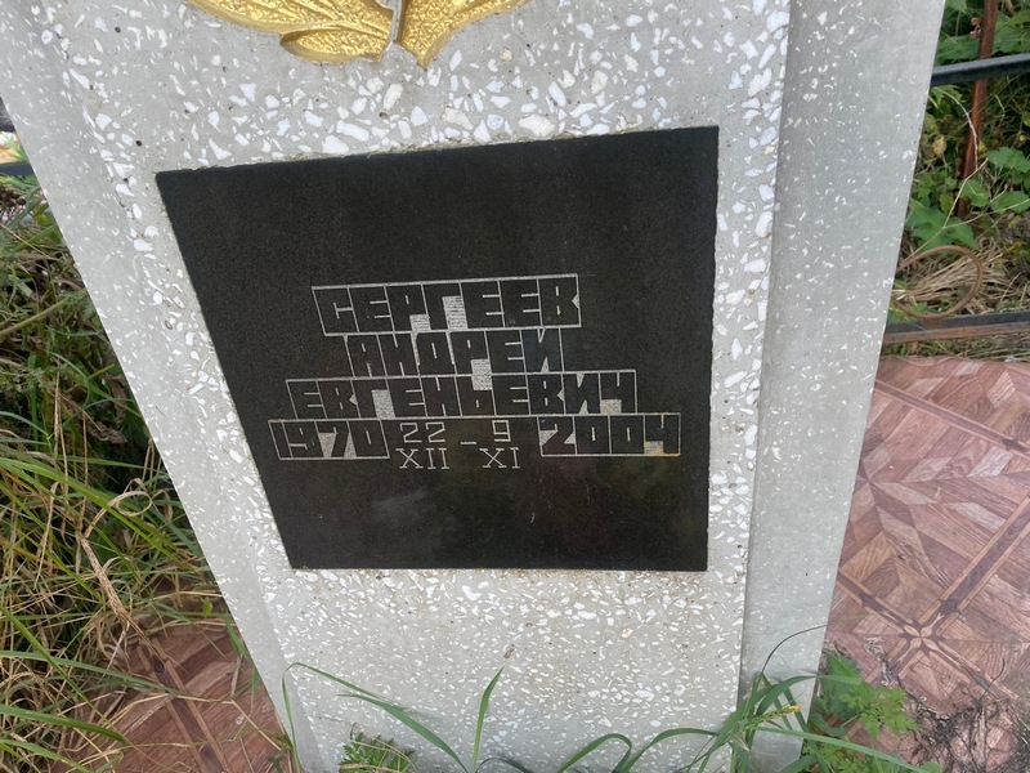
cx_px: 515
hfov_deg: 67.3
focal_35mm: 26
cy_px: 386
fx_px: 774
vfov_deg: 53.1
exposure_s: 1/429
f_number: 1.8
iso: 32
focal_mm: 4.25
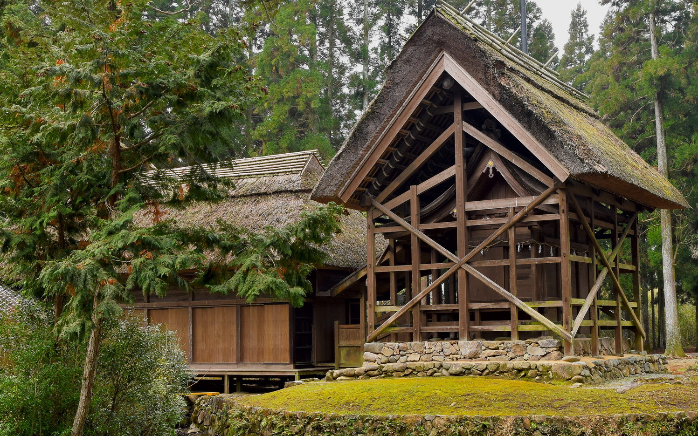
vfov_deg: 26.3
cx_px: 368
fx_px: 932
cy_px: 243
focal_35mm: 49
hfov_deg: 41.0
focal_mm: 24
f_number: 11
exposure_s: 1/60
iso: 400
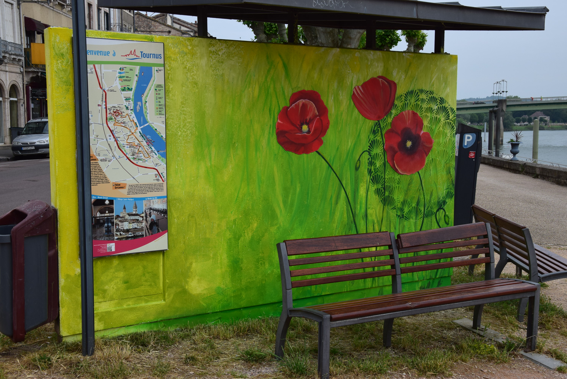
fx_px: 709
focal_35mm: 45
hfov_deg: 43.6
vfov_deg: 29.9
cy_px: 190
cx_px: 284
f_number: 11
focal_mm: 30
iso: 400
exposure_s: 1/400
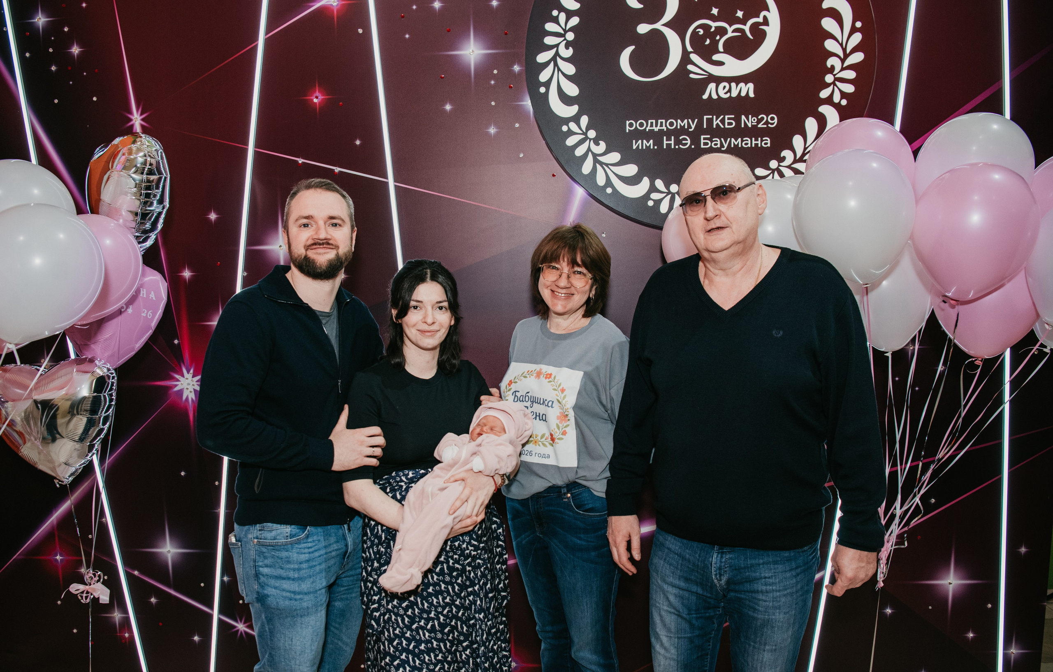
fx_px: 739
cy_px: 370
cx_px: 499
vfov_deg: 48.8
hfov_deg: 70.9
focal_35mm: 26
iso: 640
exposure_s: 1/160
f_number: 4
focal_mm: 24
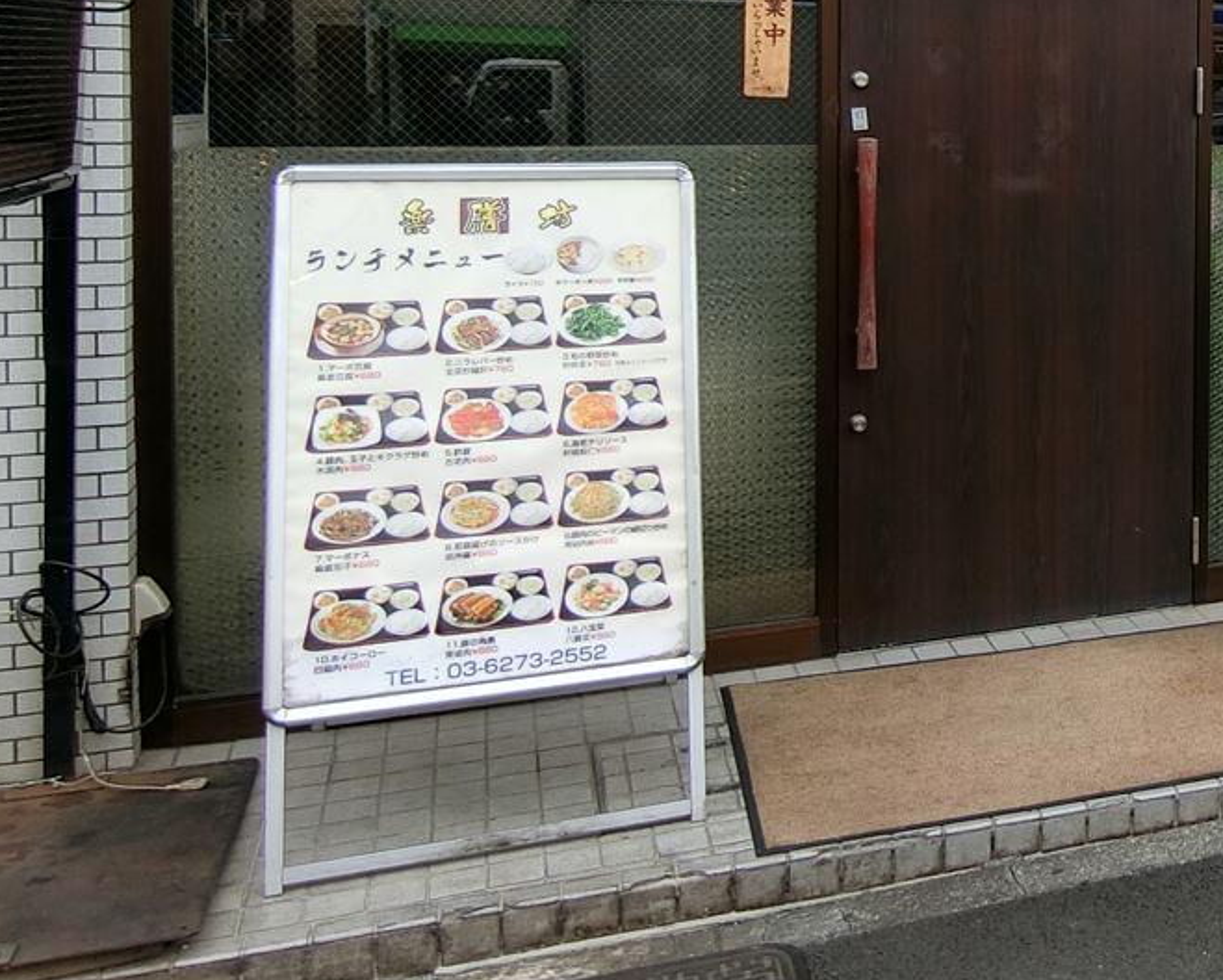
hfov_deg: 34.2
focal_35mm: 45
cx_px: 1418
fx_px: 1630
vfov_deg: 32.3
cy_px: 152
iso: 80
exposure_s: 1/400
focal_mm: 4.06
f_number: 2.7
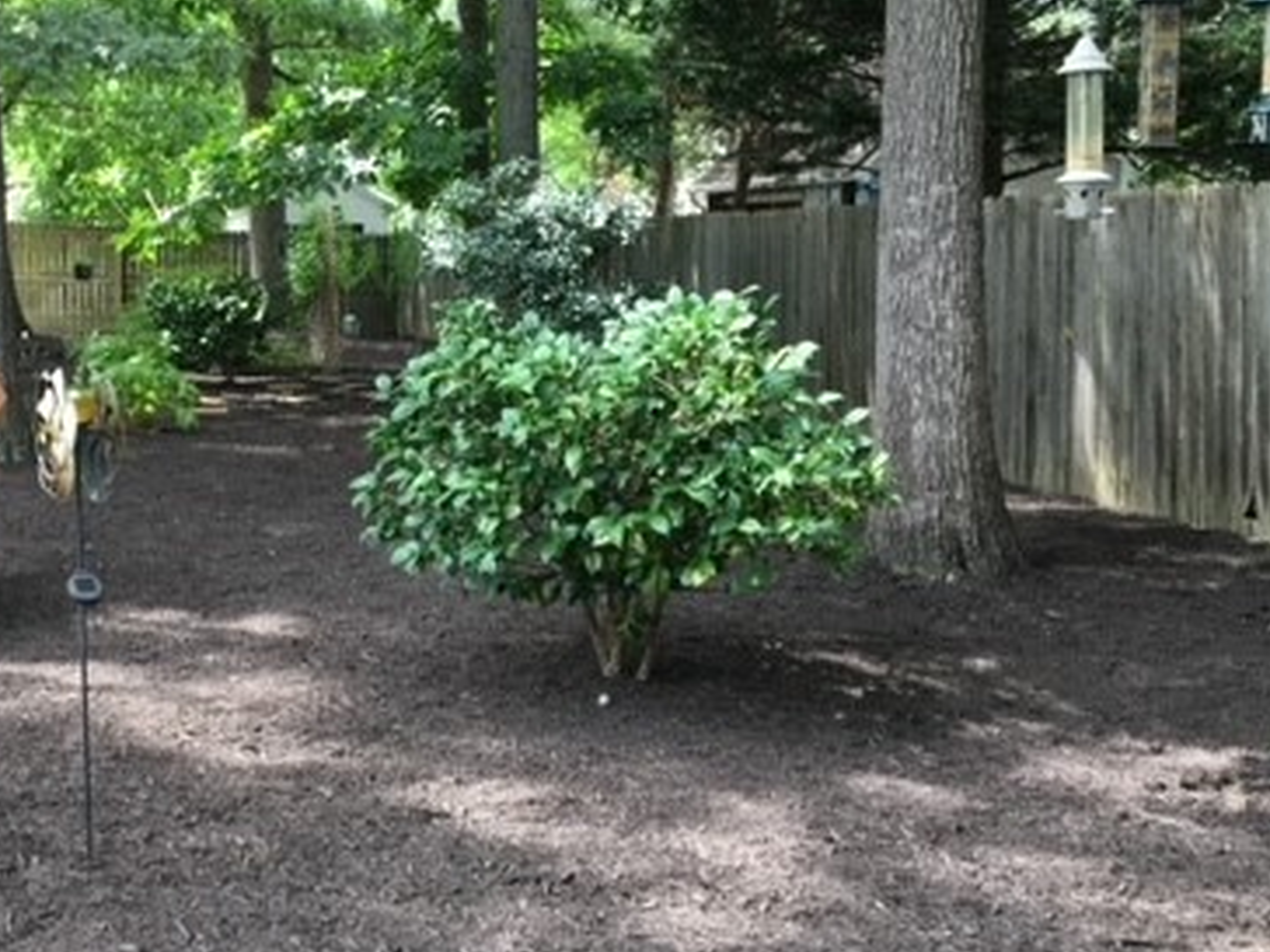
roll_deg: +0.0
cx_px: 283
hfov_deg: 36.4
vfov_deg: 28.5
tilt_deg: -4.9
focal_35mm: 51
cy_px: 384
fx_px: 1871
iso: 40
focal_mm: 4.15
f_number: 2.2
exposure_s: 1/120
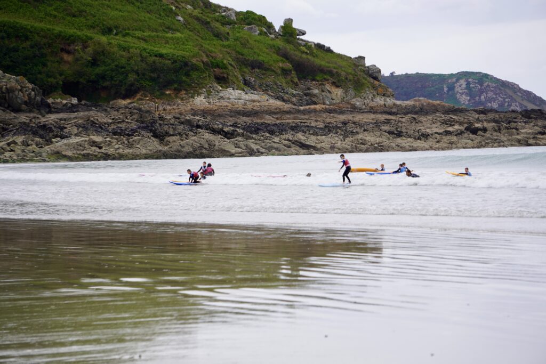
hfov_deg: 12.8
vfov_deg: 8.6
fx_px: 2434
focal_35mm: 160
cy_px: 182
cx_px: 273
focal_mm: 107
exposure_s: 1/400
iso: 100
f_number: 5.6
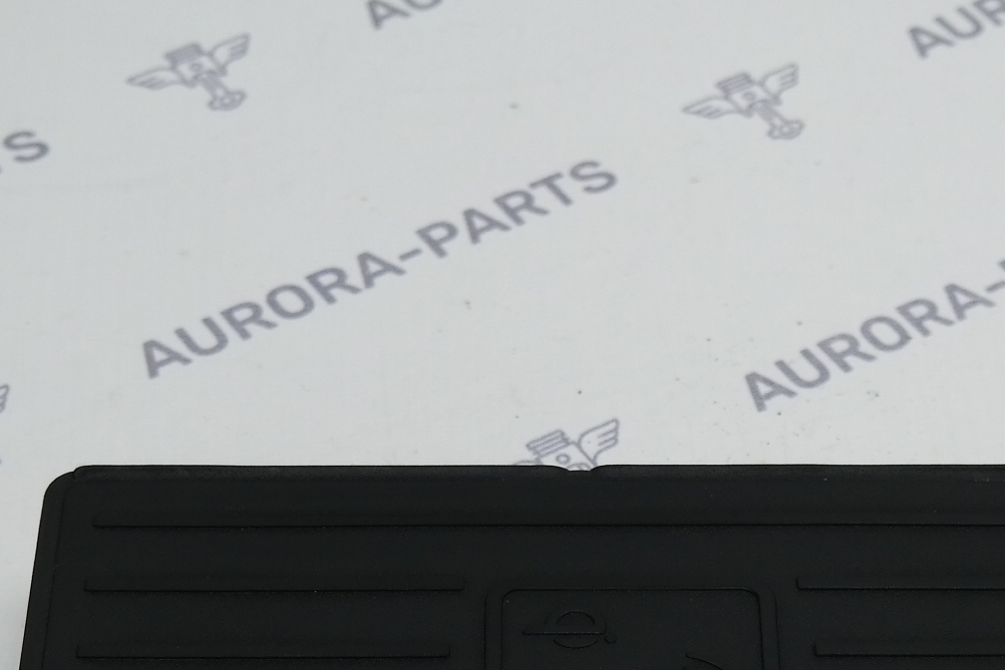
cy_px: 712
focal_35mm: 121
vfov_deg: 11.2
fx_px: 3378
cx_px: 677
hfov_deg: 16.9
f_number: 4
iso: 200
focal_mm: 27
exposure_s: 1/100
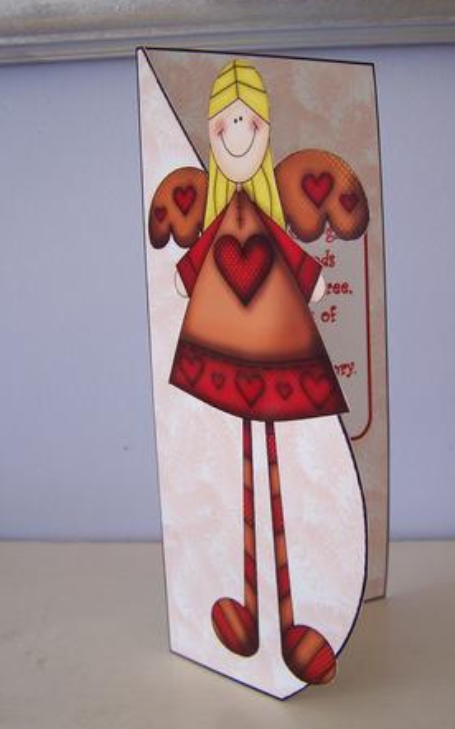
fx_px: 814
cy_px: 360
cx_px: 277
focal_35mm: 41
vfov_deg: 48.2
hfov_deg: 31.1
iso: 80
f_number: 2.8
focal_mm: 6.3
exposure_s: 1/45
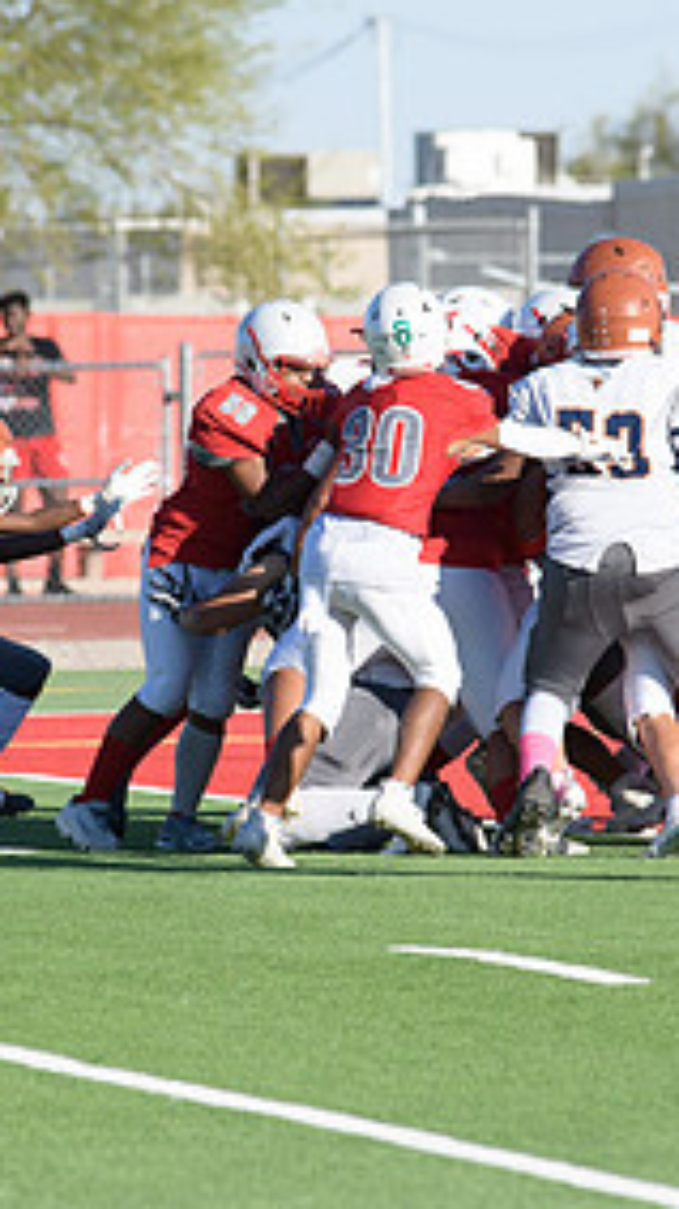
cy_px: 566
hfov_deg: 2.8
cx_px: 320
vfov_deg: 5.0
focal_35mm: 430
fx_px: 13776
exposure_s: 1/3200
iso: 500
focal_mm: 200
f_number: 5
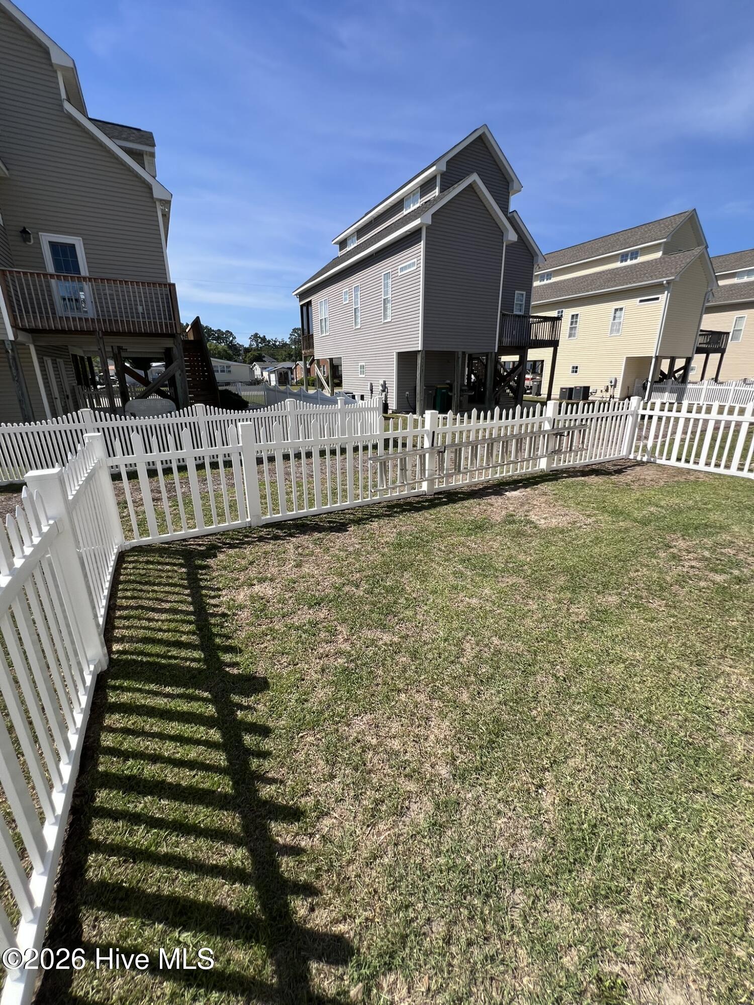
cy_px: 502
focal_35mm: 13
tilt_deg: -18.9
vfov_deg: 106.2
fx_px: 378
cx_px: 377
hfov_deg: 89.9
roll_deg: +1.1
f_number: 1.8
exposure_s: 1/1553
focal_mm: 1.57
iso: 32
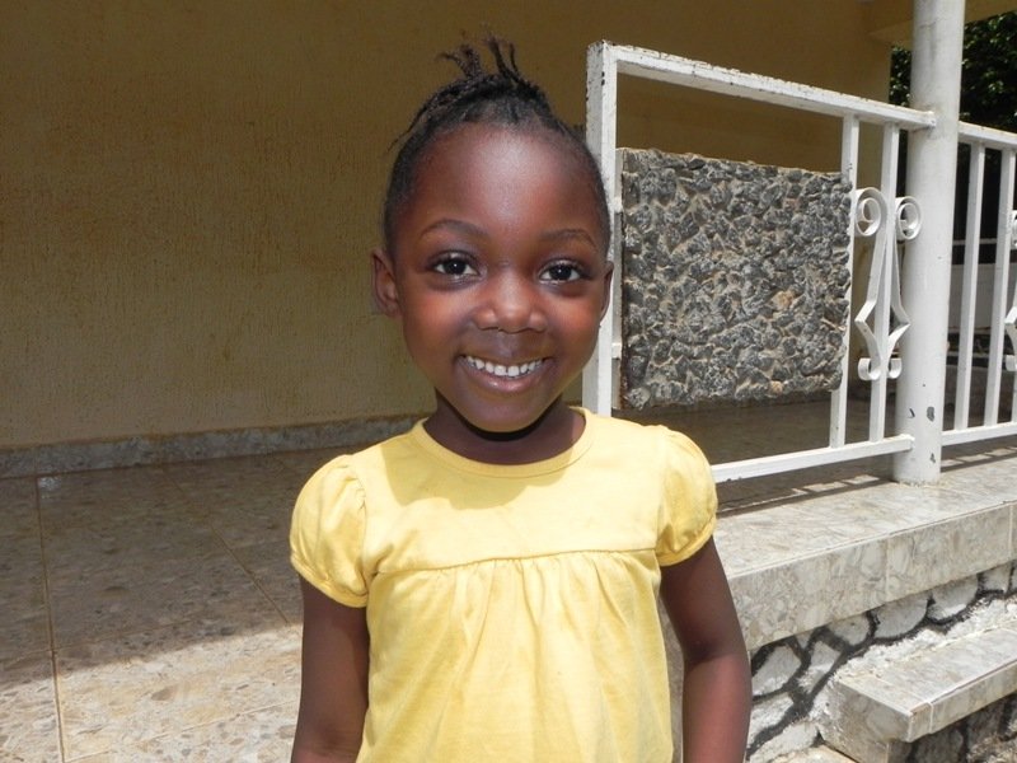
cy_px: 382
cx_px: 508
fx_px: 764
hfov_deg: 67.3
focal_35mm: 26
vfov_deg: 53.1
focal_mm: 4.6
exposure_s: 1/415
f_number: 7.1
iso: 160
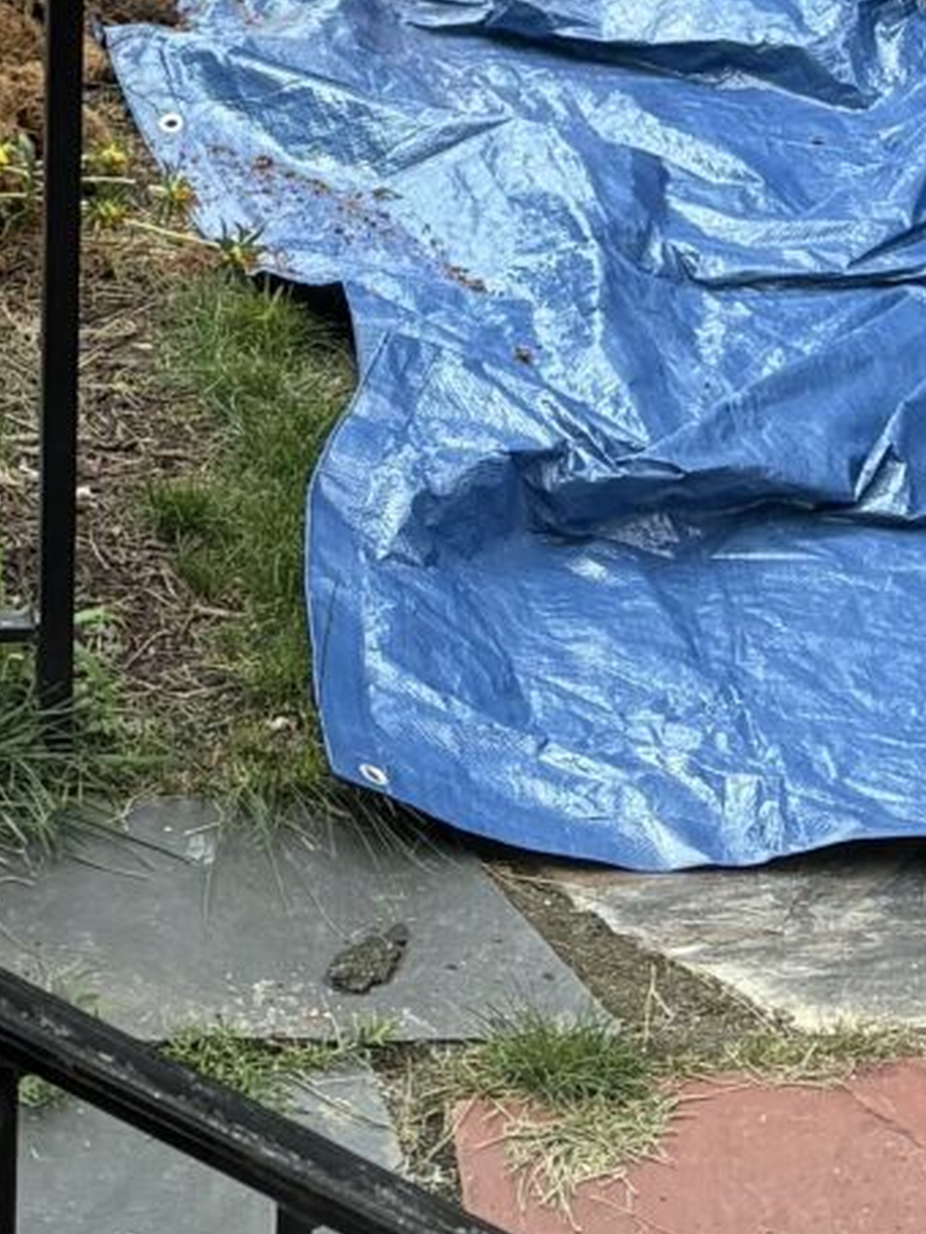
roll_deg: +0.8
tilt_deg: -14.7
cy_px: -804
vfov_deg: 12.5
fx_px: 5241
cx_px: -542
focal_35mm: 147
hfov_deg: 9.7
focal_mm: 5.96
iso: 64
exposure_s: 1/1016
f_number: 1.6
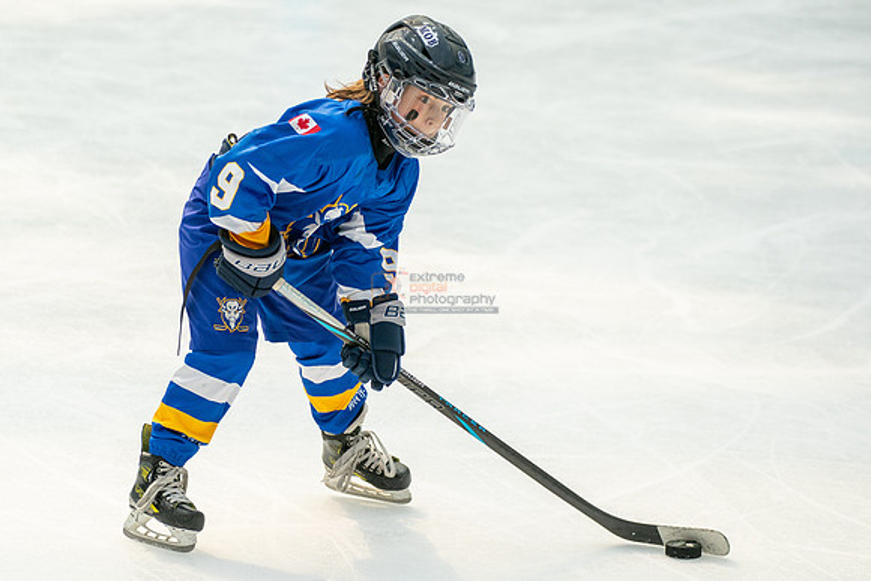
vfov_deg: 6.9
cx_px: 287
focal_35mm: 199
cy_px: 290
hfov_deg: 10.3
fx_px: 4805
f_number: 3.5
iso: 1600
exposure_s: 1/2000
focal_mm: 148
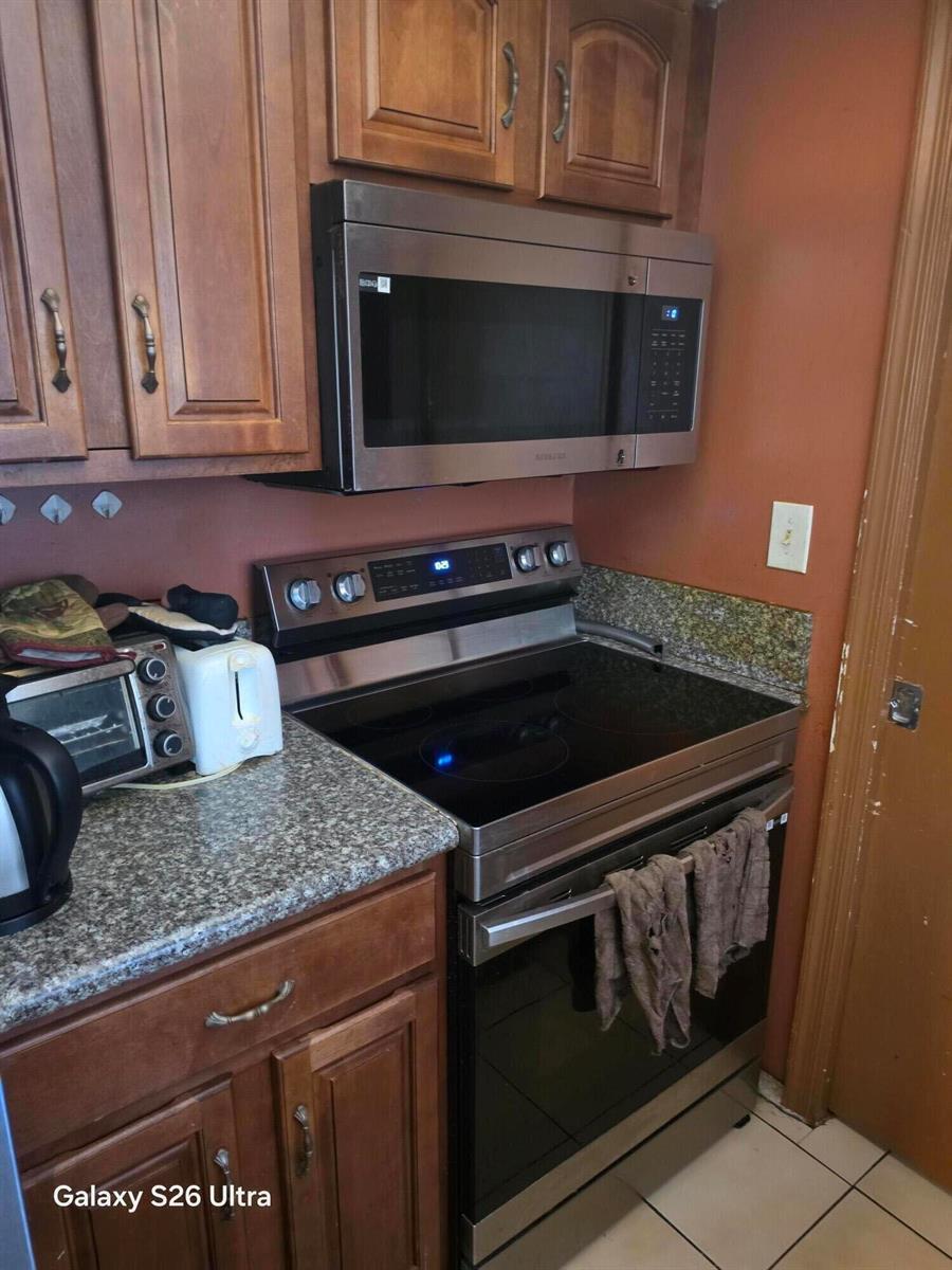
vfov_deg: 73.9
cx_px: 476
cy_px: 635
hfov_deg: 58.9
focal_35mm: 23
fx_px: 843
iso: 800
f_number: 1.4
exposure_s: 1/17.2
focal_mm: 6.5
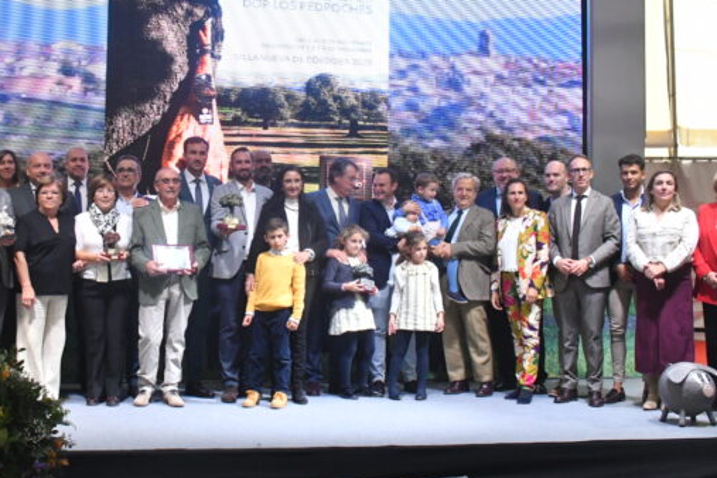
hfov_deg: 39.3
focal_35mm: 50
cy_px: 201
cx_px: 264
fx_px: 996
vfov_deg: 27.0
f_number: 8
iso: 3200
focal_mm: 22
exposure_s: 1/250
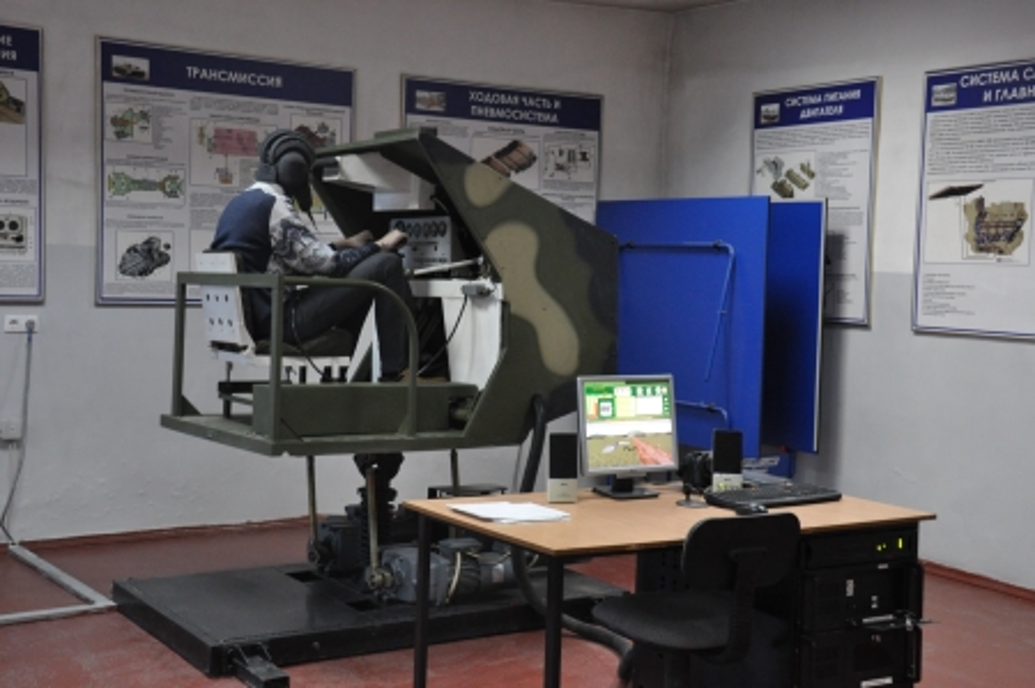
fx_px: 1465
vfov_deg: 26.4
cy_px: 344
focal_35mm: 51
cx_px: 518
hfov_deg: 38.9
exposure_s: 1/25
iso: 1600
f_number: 5.6
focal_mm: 34
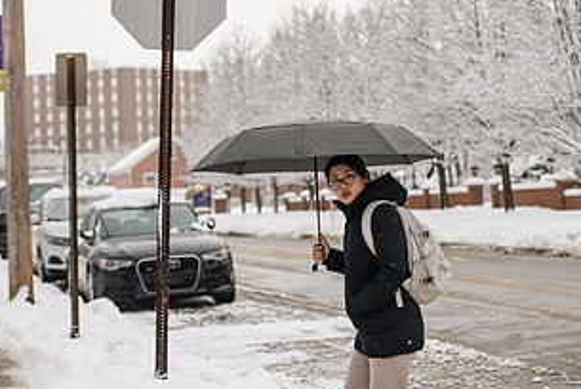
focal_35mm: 133
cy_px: 173
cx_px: 371
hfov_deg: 15.4
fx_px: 2148
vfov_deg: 10.3
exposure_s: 1/500
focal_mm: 70
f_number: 3.2
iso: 160
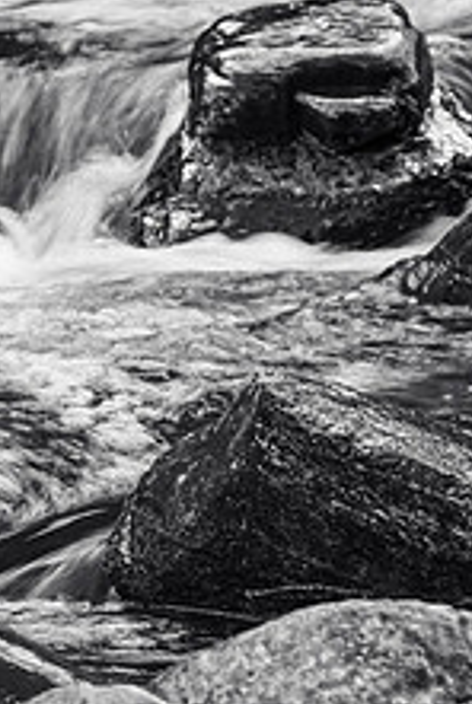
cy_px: 335
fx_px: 6410
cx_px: -392
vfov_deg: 6.3
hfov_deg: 4.2
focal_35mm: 327
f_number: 7.1
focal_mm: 60
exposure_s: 1/13
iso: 200
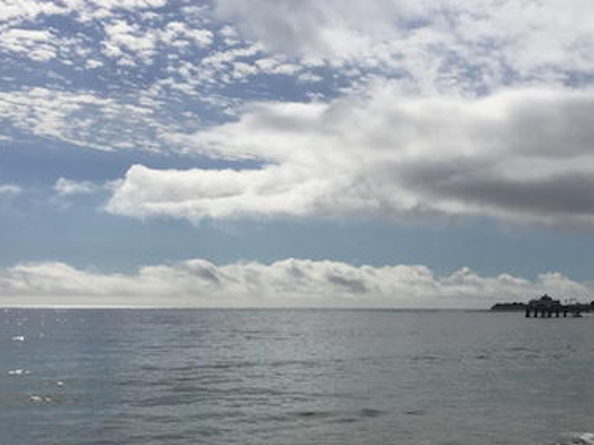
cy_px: 403
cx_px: 404
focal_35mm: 54
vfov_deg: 26.1
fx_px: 927
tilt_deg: -6.4
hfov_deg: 35.1
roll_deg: -0.7
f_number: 2.2
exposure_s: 1/13333
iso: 32
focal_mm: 4.15
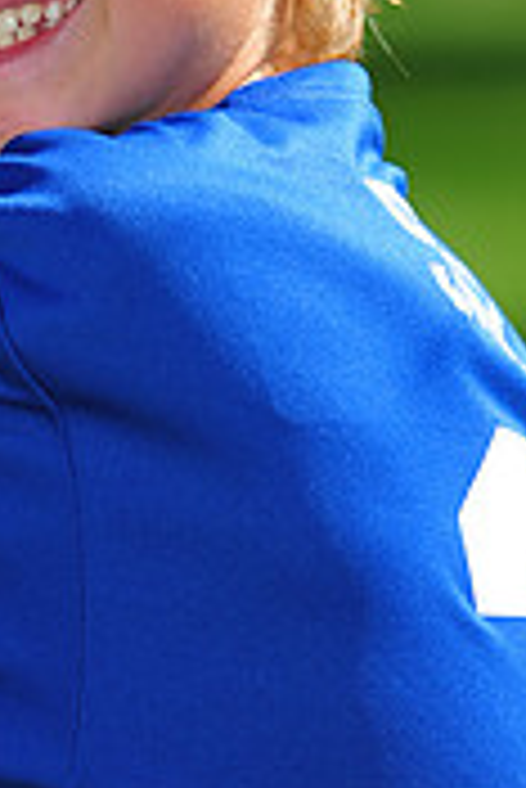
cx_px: 135
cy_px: -198
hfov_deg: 2.1
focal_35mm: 662
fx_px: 14479
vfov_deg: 3.1
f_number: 4.5
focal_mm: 200
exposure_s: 1/1000
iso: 200
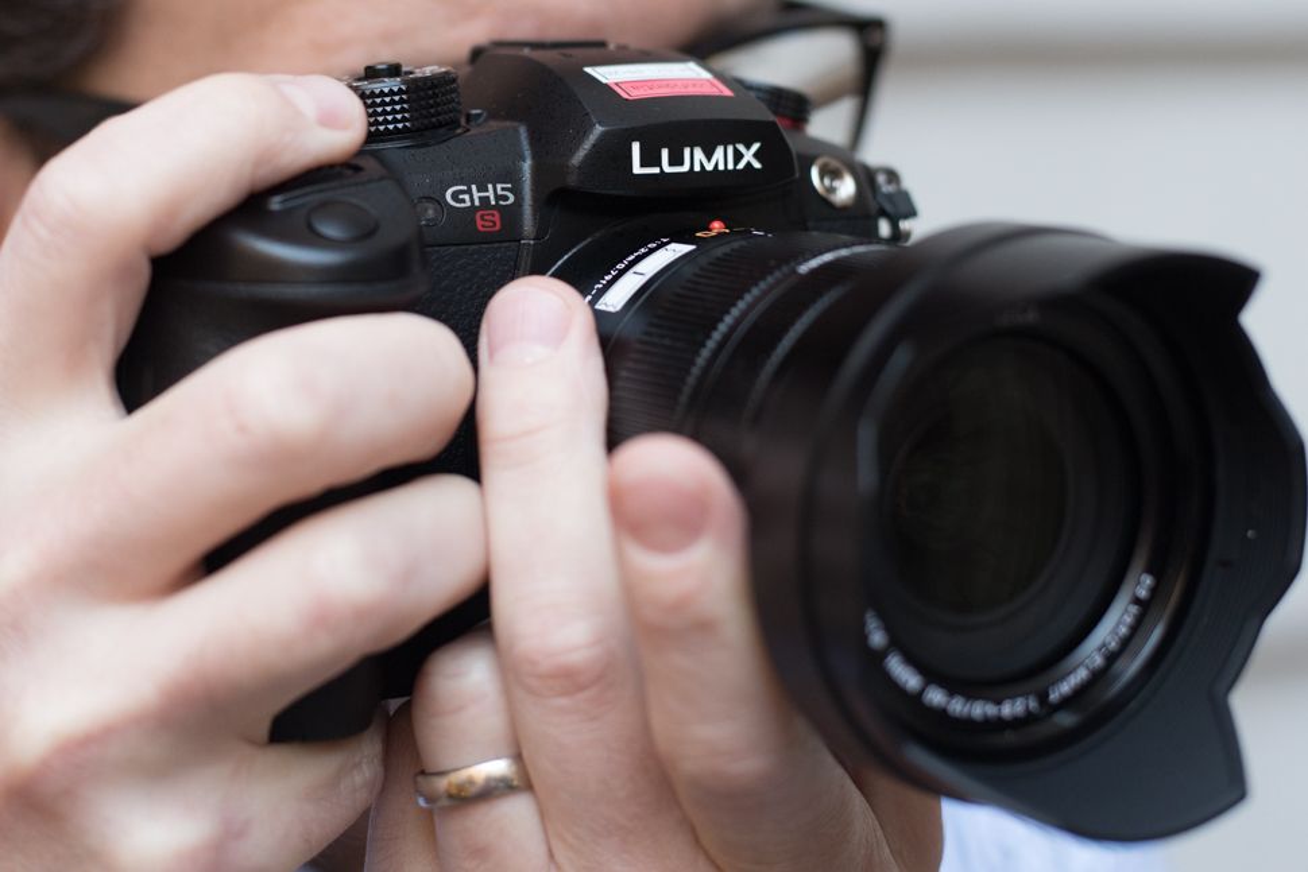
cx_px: 469
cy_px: 207
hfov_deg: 26.5
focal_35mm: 76
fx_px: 2770
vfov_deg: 17.8
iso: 1600
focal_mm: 50
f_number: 1.8
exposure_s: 1/250
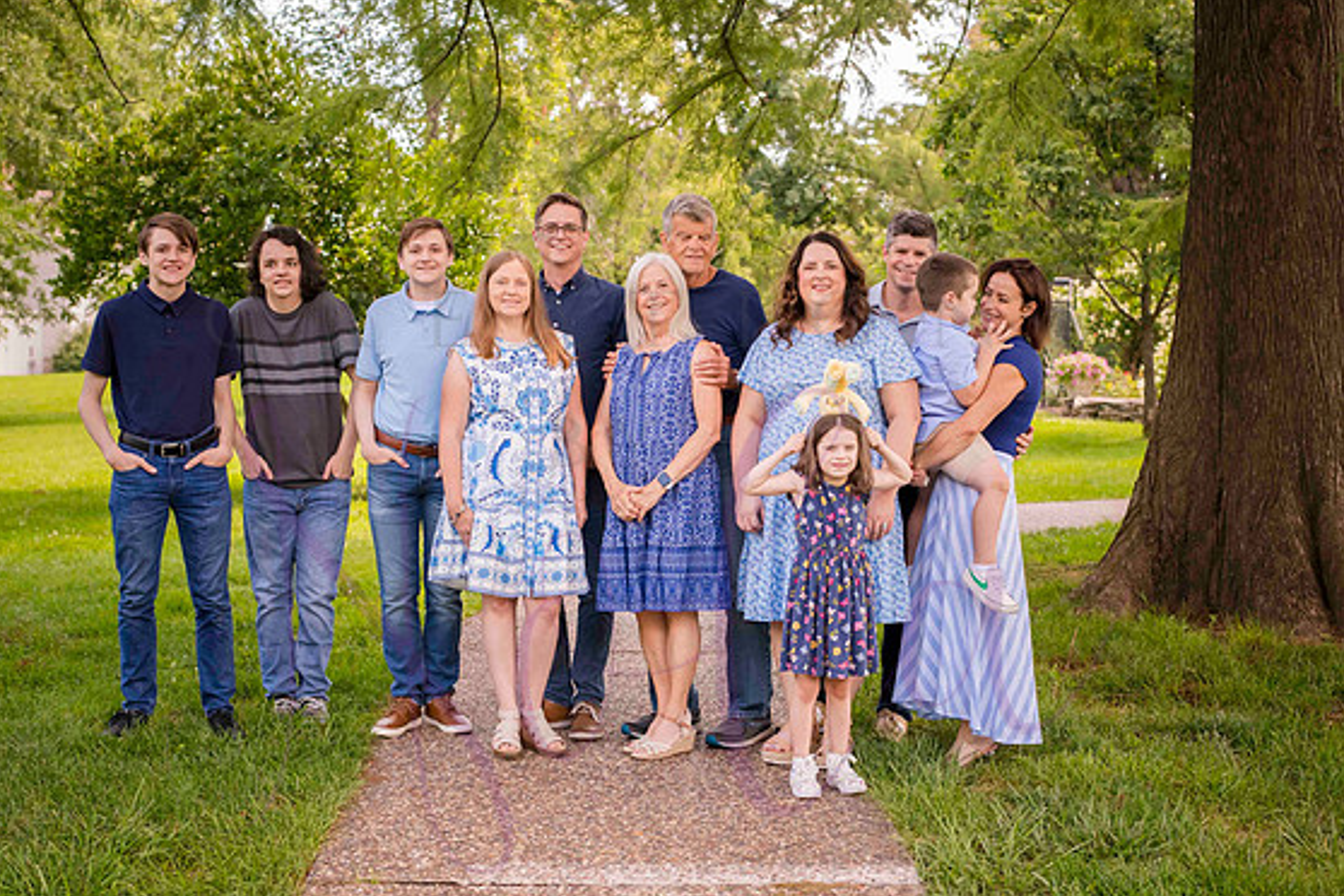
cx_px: 648
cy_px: 437
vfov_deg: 26.0
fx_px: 1941
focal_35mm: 52
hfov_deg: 38.2
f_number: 4
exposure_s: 1/320
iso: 400
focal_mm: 50
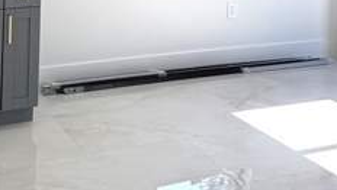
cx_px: 110
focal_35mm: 72
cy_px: -110
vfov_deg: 15.3
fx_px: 644
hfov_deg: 29.1
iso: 100
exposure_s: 1/695
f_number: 1.78
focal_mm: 6.76
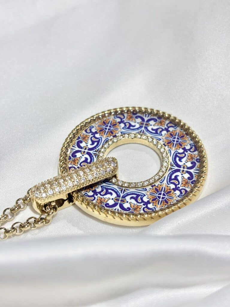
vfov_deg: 36.8
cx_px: 115
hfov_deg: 28.0
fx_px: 461
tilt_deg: -45.0
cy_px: 154
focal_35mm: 52
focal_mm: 5.96
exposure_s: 1/257
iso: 32
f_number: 1.6
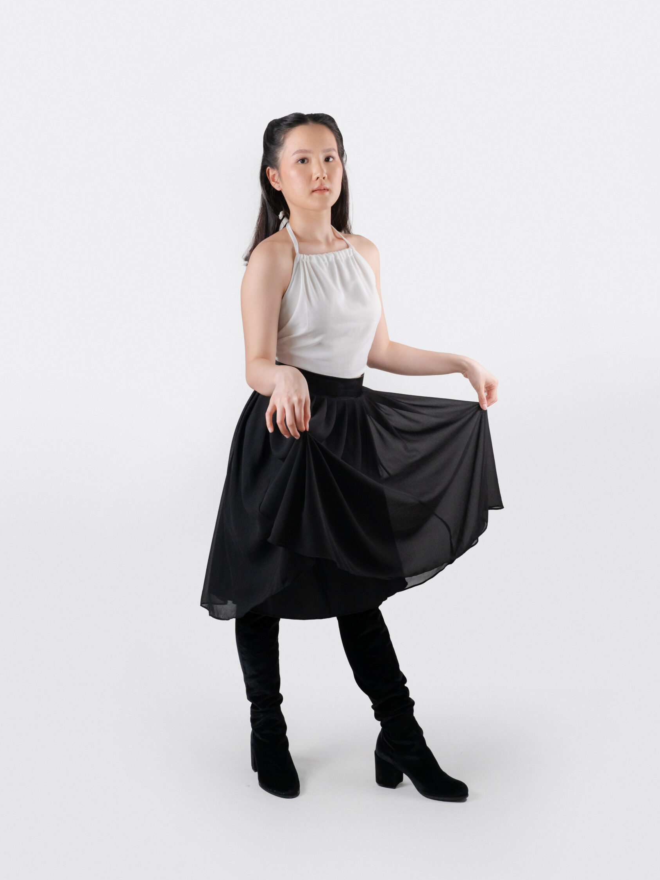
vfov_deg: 40.4
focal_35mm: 47
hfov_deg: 30.9
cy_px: 401
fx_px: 1195
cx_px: 328
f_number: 8
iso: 1600
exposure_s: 1/125
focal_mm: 43
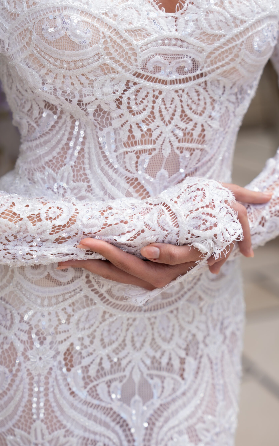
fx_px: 840
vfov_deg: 29.8
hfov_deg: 18.9
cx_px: 118
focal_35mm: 69
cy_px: 239
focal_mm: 59
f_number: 2.8
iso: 64
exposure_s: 1/640
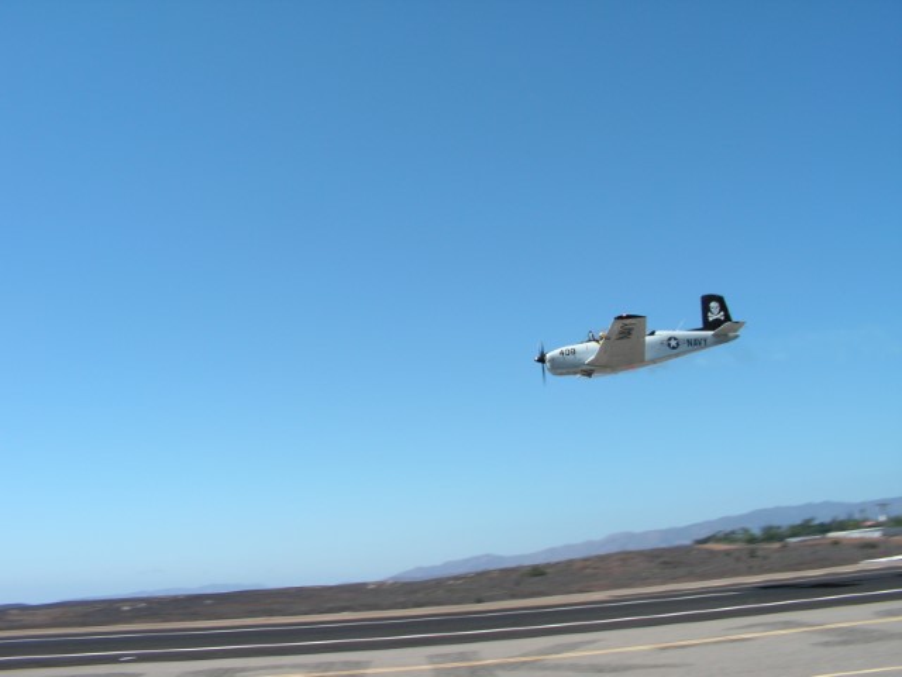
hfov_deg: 51.4
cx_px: 451
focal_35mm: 36
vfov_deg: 39.7
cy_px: 338
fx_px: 938
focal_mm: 6
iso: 50
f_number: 4.8
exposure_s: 1/400
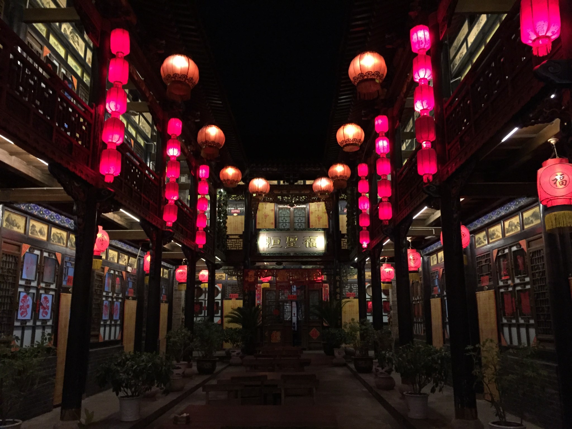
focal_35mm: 29
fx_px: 479
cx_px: 286
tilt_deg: +12.1
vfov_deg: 48.2
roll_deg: +0.7
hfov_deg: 61.7
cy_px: 214
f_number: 2.2
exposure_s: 1/17
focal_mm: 4.15
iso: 320
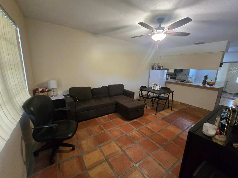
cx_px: 119
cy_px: 89
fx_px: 89
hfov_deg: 106.2
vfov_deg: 89.9
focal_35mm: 13
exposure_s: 1/60
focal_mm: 2.2
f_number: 2.2
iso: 800
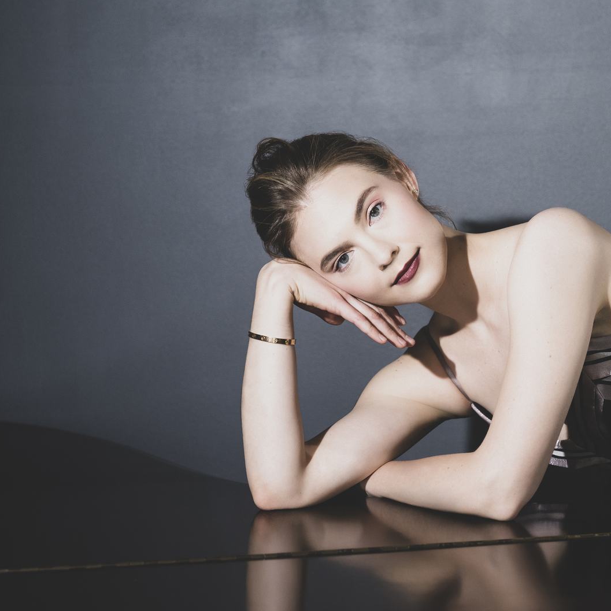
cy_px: 304
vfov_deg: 16.1
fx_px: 2157
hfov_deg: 16.1
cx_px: 346
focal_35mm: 108
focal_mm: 56
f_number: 2.8
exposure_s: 1/250
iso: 800
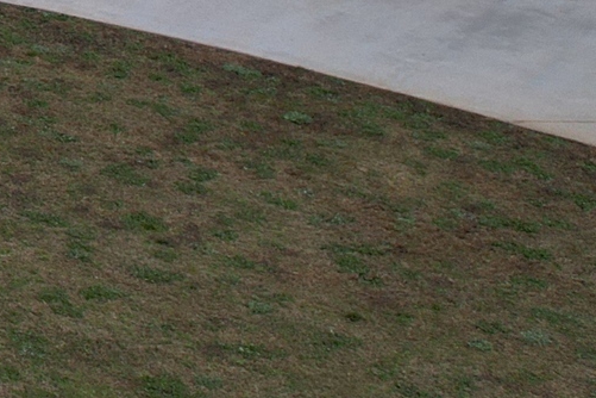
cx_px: -965
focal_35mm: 135
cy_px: -601
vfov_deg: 9.0
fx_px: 2235
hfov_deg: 11.6
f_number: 2.8
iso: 100
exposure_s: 1/1600
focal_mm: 8.38
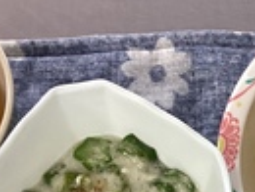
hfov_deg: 16.3
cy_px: 365
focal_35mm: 119
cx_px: 239
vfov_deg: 11.4
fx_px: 878
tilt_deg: -75.9
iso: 125
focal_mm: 3.3
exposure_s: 1/60
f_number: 2.4
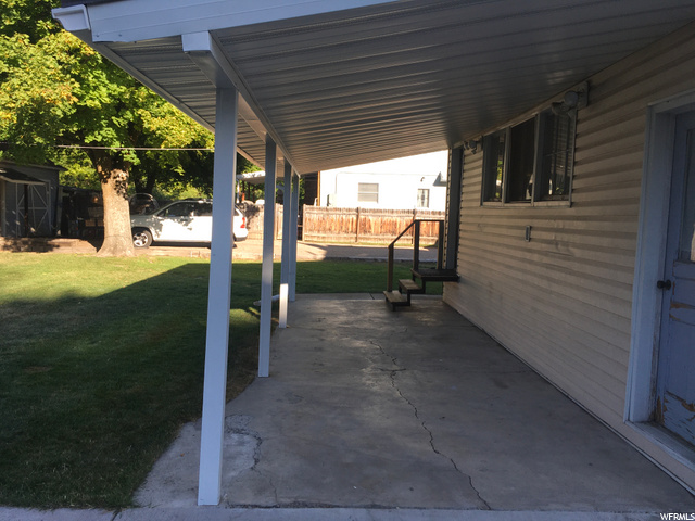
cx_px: 348
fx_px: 582
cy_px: 260
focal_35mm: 29
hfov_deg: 61.7
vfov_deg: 48.2
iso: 25
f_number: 2.2
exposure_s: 1/447
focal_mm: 4.15
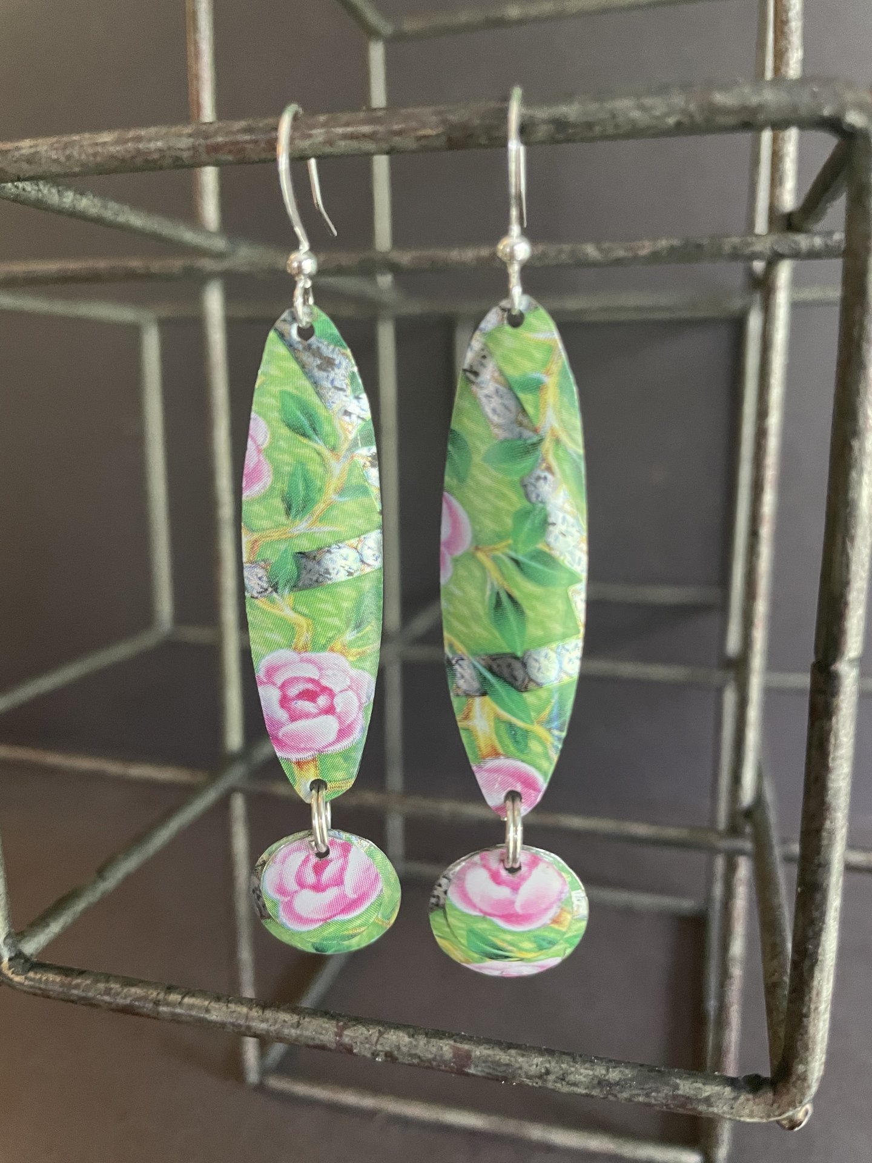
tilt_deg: -11.9
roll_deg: +0.5
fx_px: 873
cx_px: 436
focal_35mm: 26
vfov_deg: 67.3
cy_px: 582
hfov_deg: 53.1
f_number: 1.6
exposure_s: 1/60
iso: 400
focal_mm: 4.2
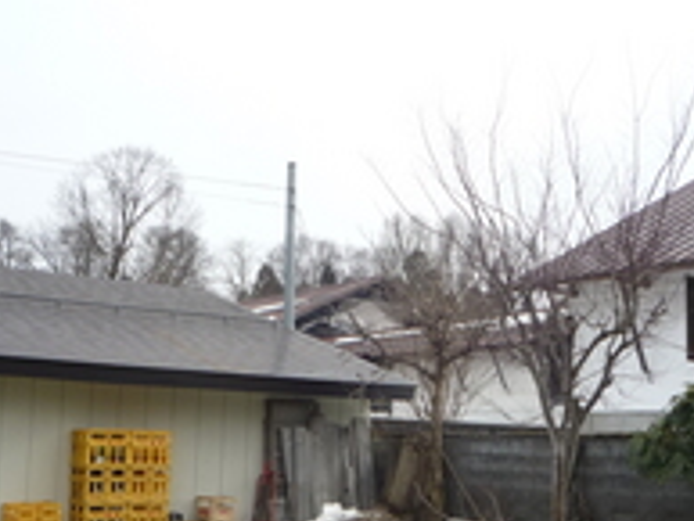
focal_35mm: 56
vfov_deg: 26.1
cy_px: 284
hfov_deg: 34.3
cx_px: 370
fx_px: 1123
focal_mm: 5.2
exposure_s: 1/400
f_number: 4.5
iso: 100
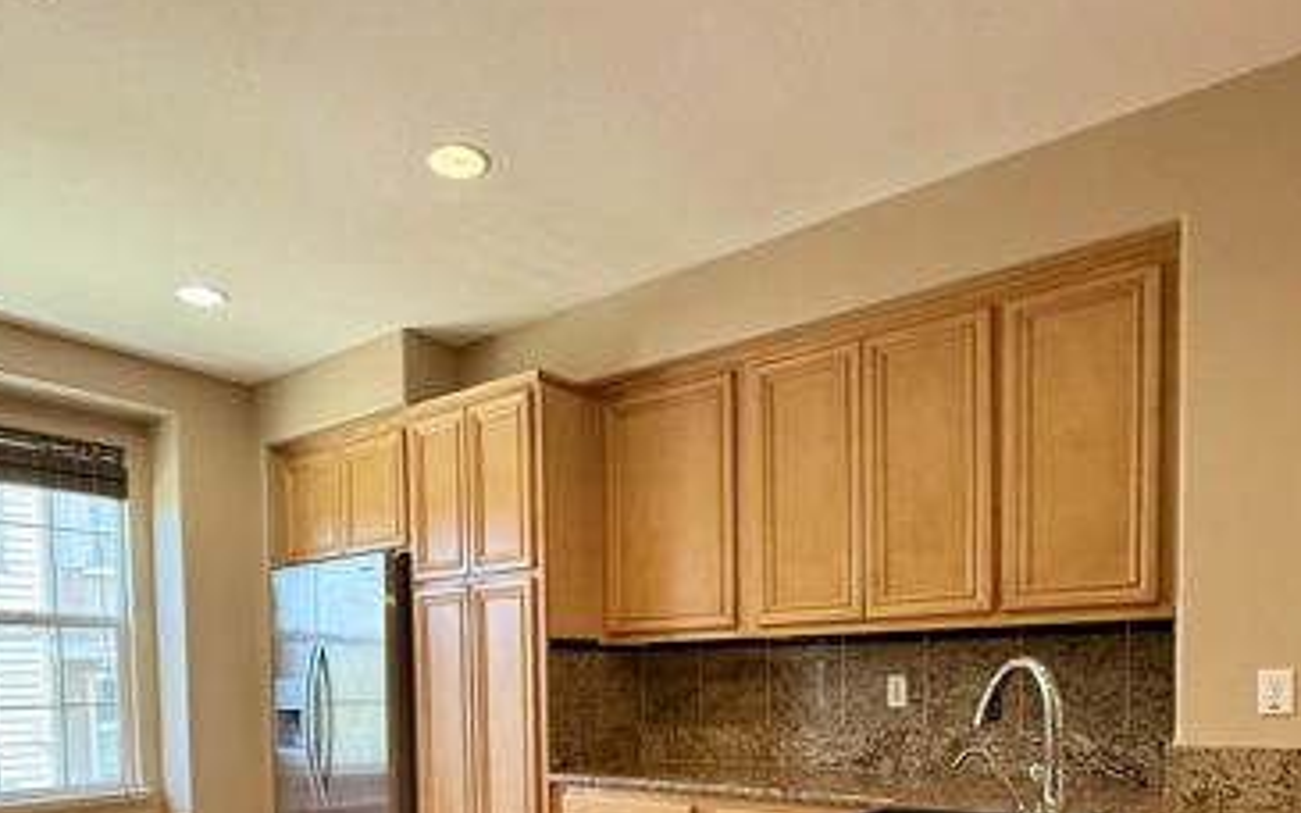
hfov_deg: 70.3
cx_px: 602
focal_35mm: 26
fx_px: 922
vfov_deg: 43.7
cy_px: 720
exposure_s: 1/120
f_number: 2.2
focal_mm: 2.22
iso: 400
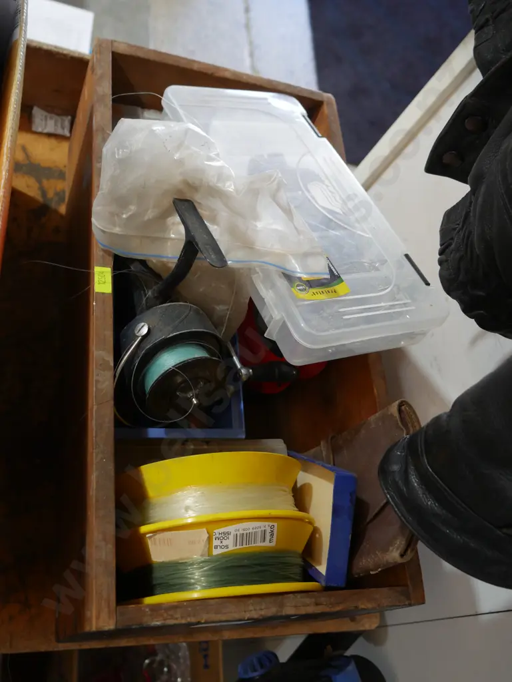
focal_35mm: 36
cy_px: 341
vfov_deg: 51.3
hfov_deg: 39.7
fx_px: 709
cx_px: 256
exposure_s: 1/60
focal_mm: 18
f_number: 4
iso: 640
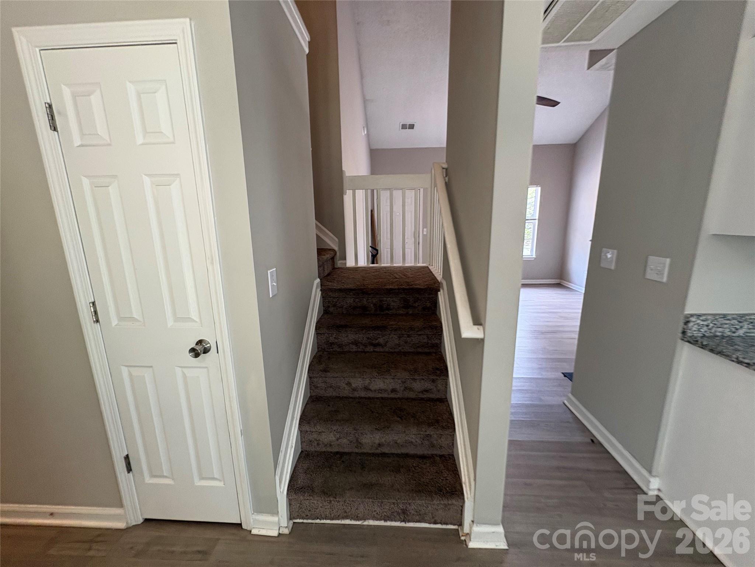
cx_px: 378
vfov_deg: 85.7
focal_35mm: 14
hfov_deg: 102.1
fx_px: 305
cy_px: 284
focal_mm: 2.22
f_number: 2.2
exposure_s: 1/60
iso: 160
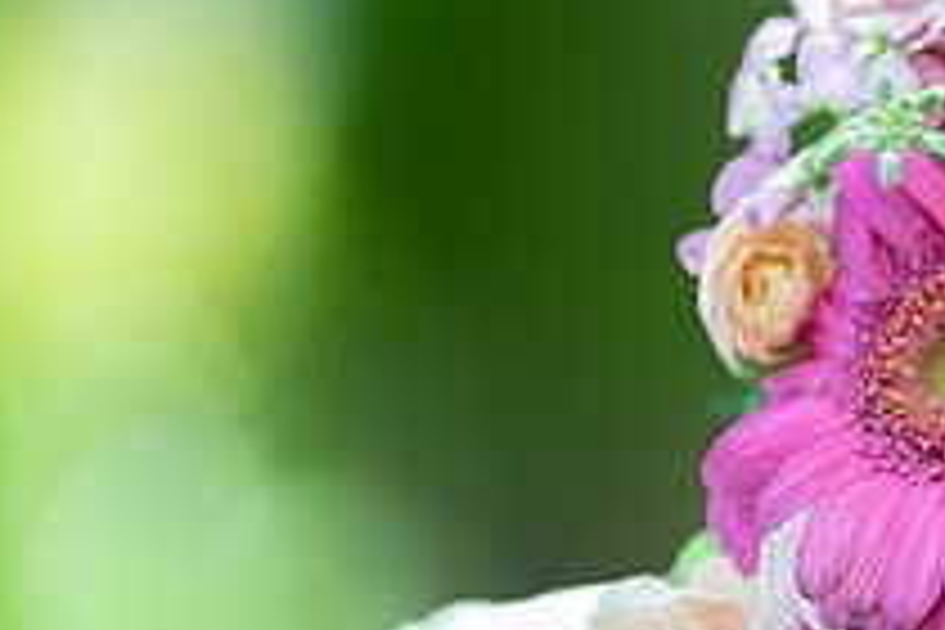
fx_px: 13150
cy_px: 559
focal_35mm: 501
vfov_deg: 2.7
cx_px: 1123
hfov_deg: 4.1
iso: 125
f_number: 2.8
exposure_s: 1/200
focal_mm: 164
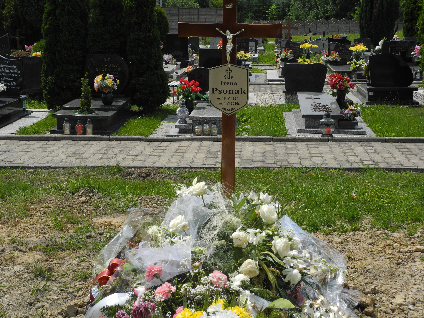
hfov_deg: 34.9
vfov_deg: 26.6
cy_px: 159
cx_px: 212
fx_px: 674
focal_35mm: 55
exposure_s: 1/1000
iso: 100
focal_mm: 11.8
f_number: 4.5
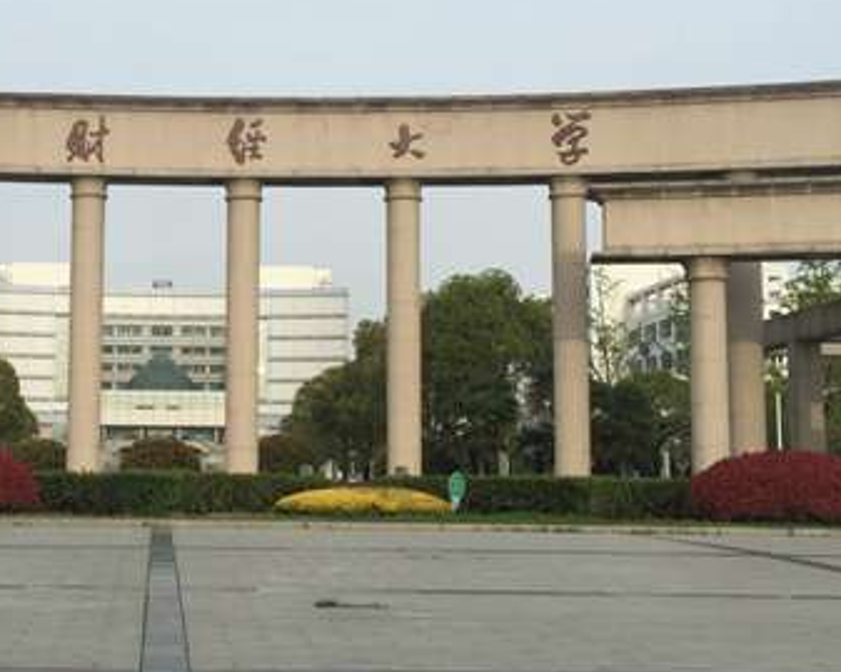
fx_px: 1567
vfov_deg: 24.2
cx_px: 190
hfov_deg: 29.5
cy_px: 325
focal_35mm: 63
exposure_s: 1/1412
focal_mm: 4.15
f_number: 2.2
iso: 32
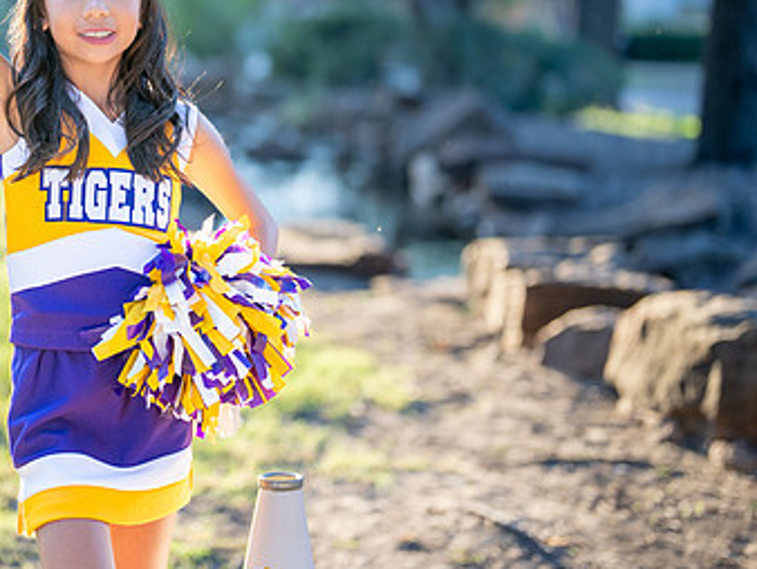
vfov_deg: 15.7
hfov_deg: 20.6
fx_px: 2057
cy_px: 145
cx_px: 125
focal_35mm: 94
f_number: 1.2
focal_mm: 50
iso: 250
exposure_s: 1/640
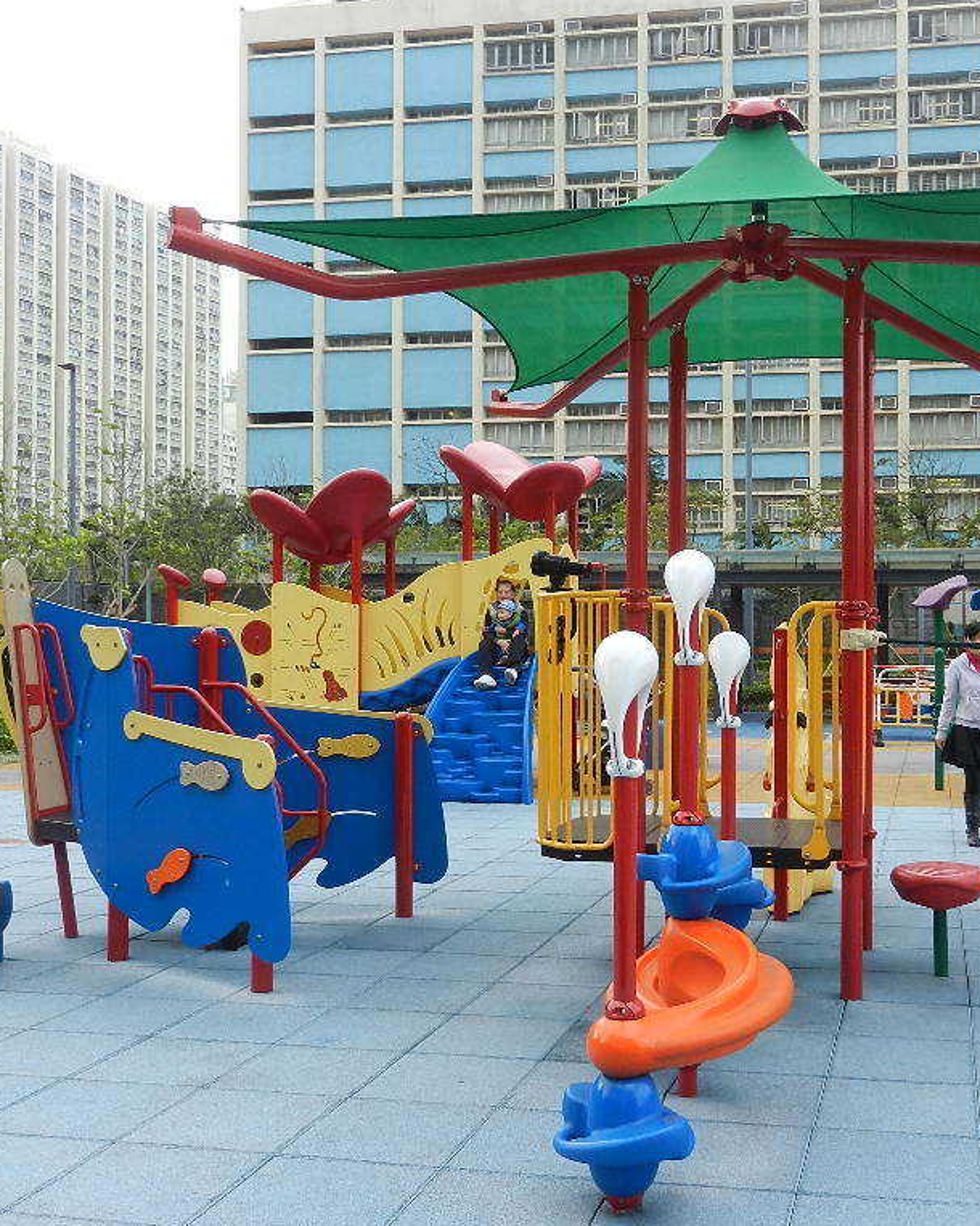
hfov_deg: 38.3
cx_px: 708
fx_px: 1378
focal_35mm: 38
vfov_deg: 47.9
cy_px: 612
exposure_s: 1/250
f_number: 3.6
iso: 160
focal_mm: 5.1
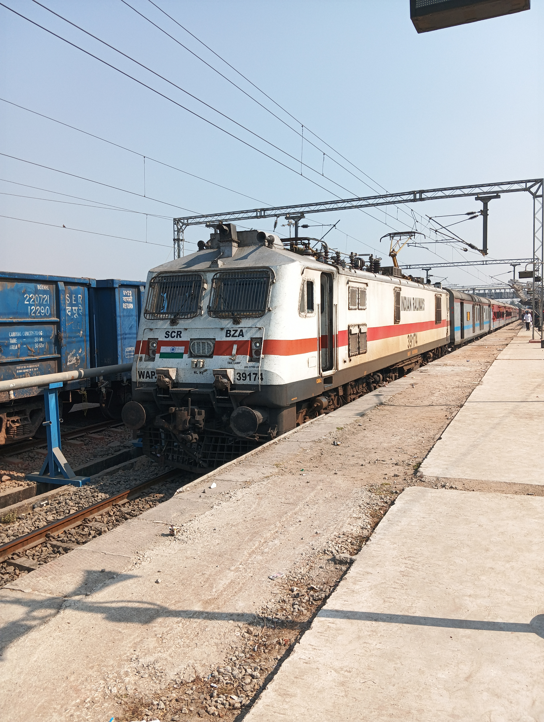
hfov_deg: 49.9
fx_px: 585
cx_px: 272
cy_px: 361
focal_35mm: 28
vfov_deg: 63.4
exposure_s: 1/569
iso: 50
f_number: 1.8
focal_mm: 4.22
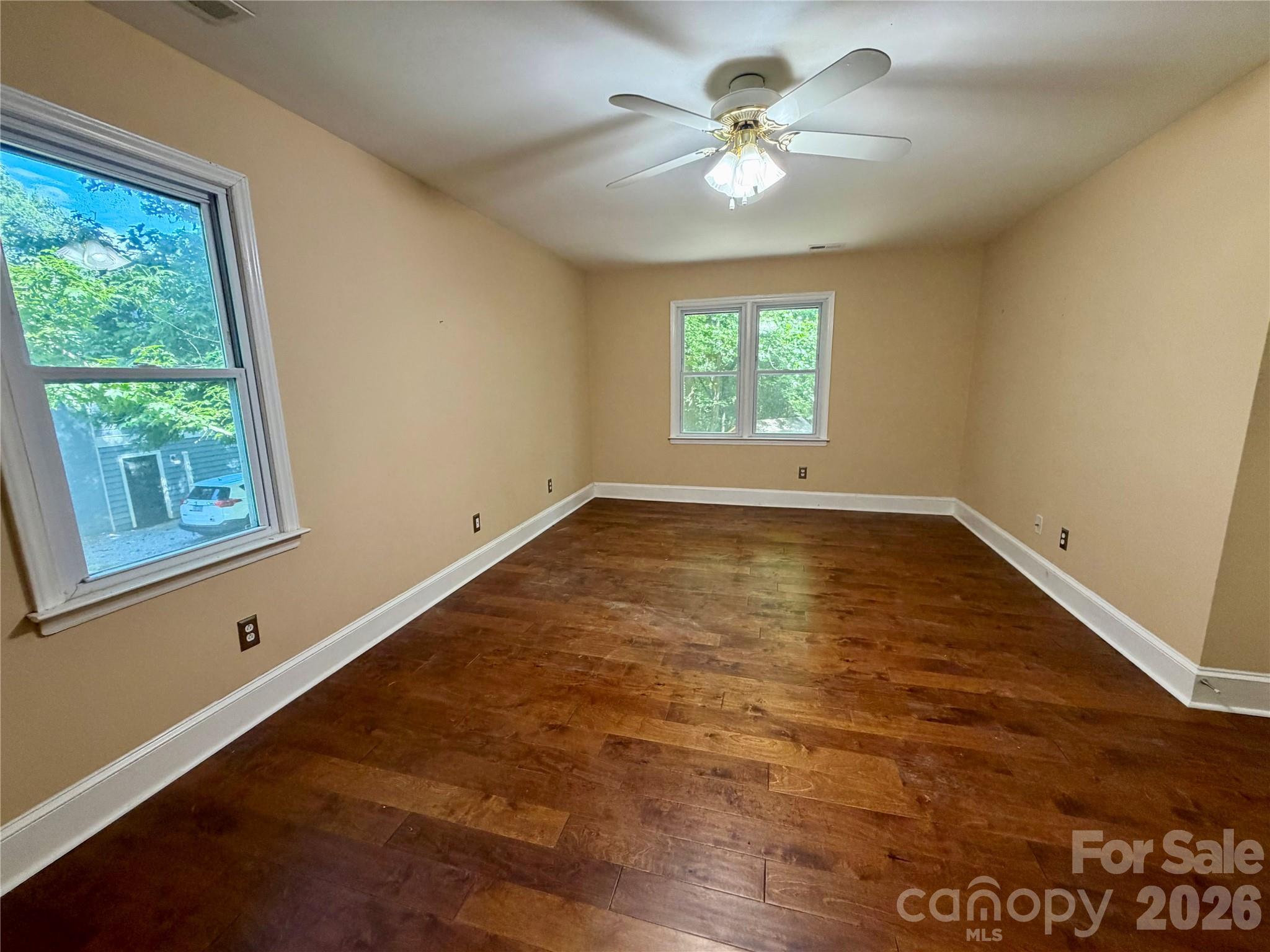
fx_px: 514
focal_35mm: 14
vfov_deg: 85.7
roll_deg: +1.3
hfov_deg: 102.1
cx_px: 635
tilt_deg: -12.0
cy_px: 476
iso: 250
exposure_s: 1/60
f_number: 2.2
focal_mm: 2.22
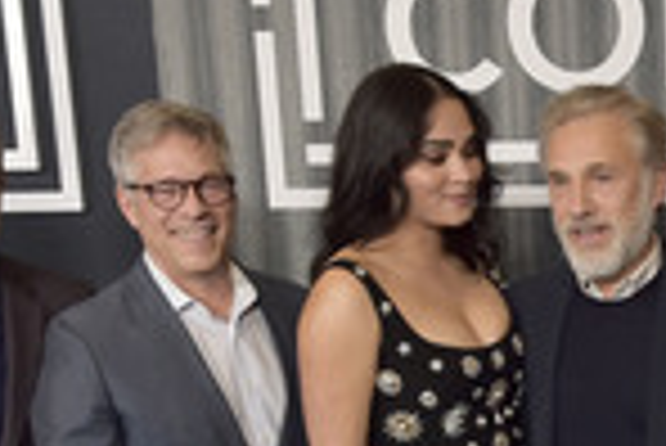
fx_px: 1574
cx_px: 698
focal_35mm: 85
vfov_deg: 15.2
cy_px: 622
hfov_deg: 22.8
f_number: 6.3
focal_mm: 28
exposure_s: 1/250
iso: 2500
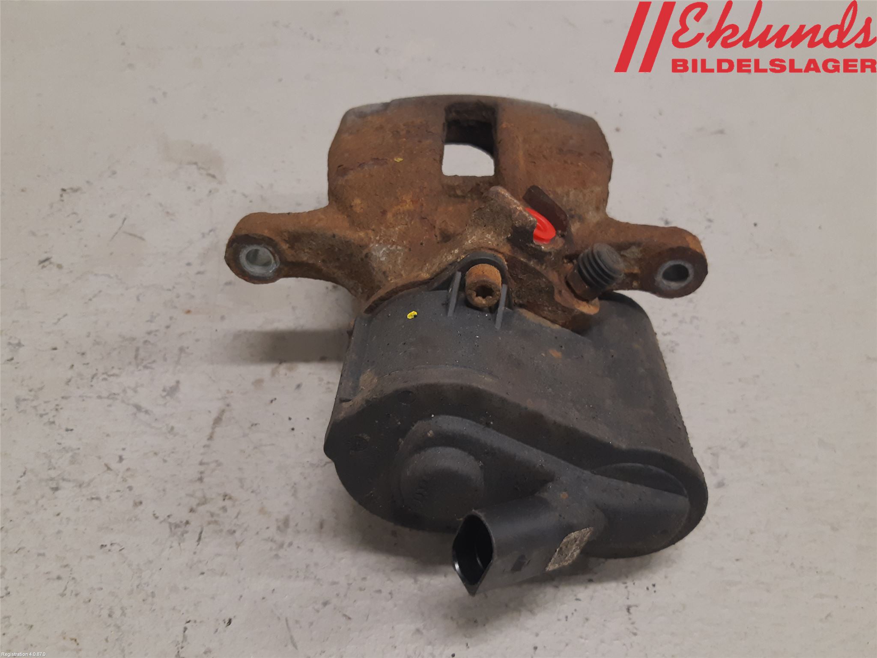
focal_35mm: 26
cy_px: 329
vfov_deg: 53.1
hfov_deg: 67.3
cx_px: 438
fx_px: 659
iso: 125
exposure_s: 1/50
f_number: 1.7
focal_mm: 3.93
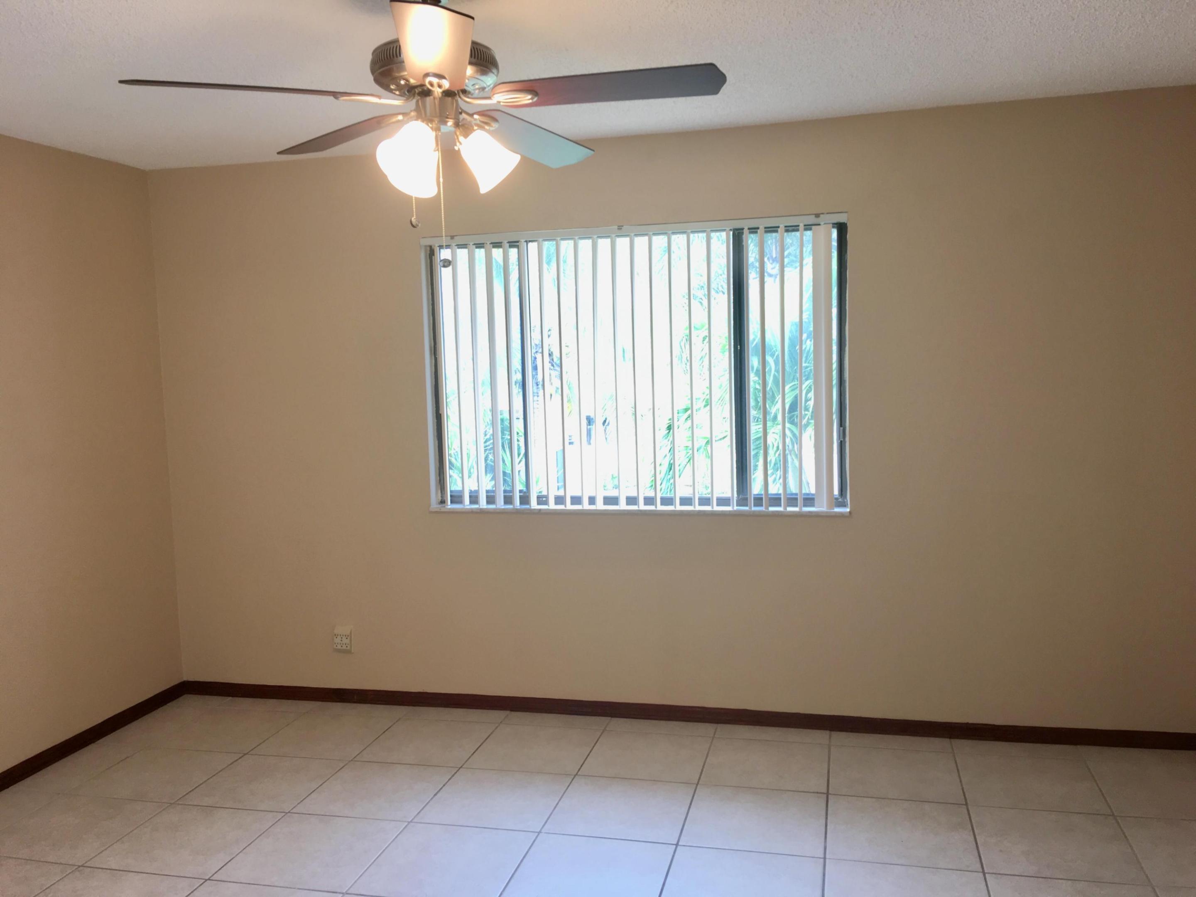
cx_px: 598
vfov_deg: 48.2
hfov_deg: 61.7
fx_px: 1002
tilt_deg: -1.9
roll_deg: +1.8
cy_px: 448
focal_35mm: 29
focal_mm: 4.15
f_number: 2.2
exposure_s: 1/30
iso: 25
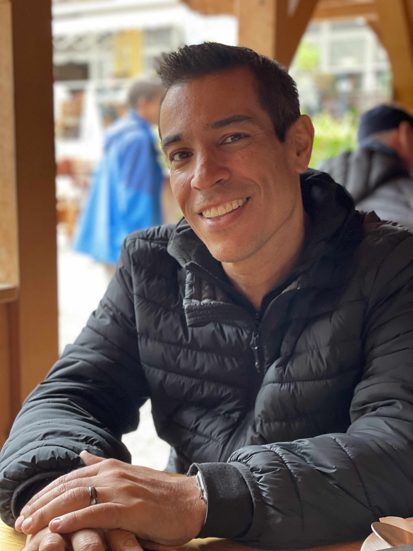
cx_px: 206
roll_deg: +0.1
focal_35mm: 52
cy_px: 276
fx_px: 827
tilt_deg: -6.6
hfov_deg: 28.0
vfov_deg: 36.8
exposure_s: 1/40
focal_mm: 6
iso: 320
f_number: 2
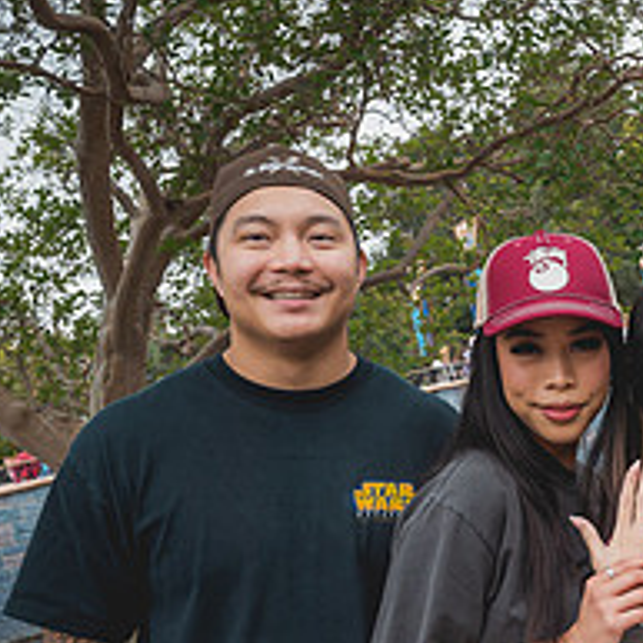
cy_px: 491
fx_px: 967
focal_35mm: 46
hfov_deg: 33.6
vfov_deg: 35.9
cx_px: 646
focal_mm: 18
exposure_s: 1/160
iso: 250
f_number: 4.5
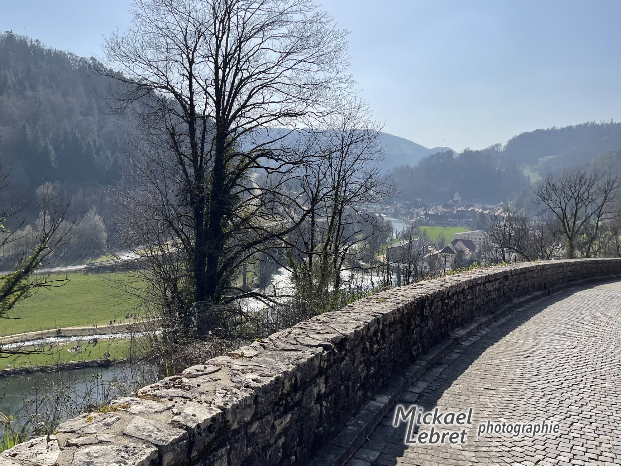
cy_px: 213
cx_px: 264
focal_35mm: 30
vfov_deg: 46.8
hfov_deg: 59.7
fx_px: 538
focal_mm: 5.1
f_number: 1.6
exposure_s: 1/5376
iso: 32
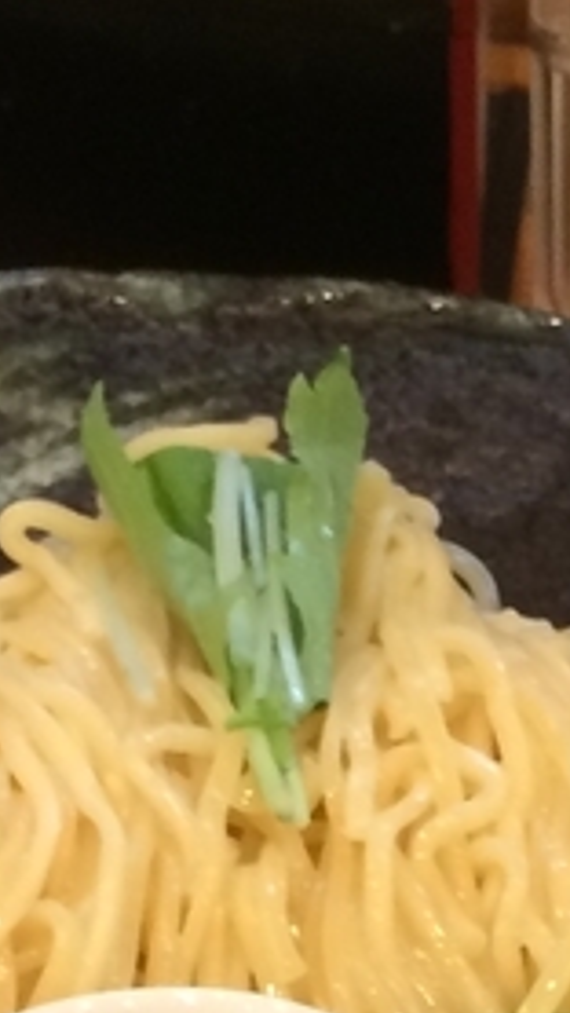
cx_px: 895
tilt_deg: -42.5
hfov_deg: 8.6
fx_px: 3678
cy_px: 1196
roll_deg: -3.9
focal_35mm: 137
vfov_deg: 15.2
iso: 100
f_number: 2.2
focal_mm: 4.15
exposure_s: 1/30
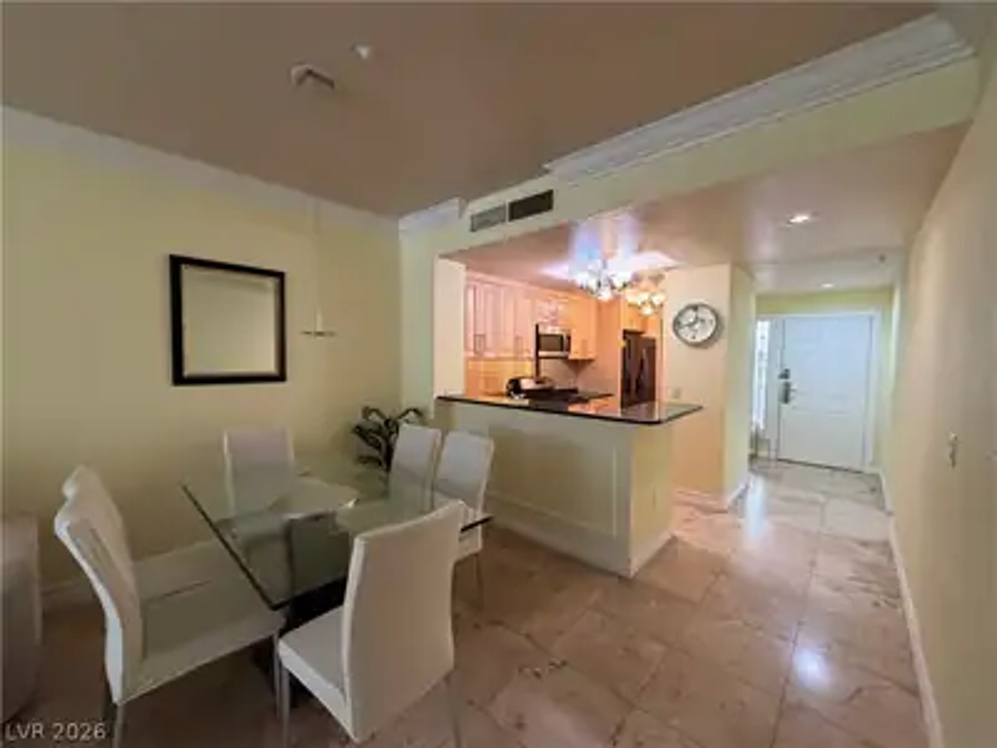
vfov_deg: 85.7
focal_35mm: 14
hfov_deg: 102.1
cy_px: 374
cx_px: 498
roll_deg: -0.5
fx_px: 403
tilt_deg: -2.9
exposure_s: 1/60
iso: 320
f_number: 2.2
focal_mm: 2.22
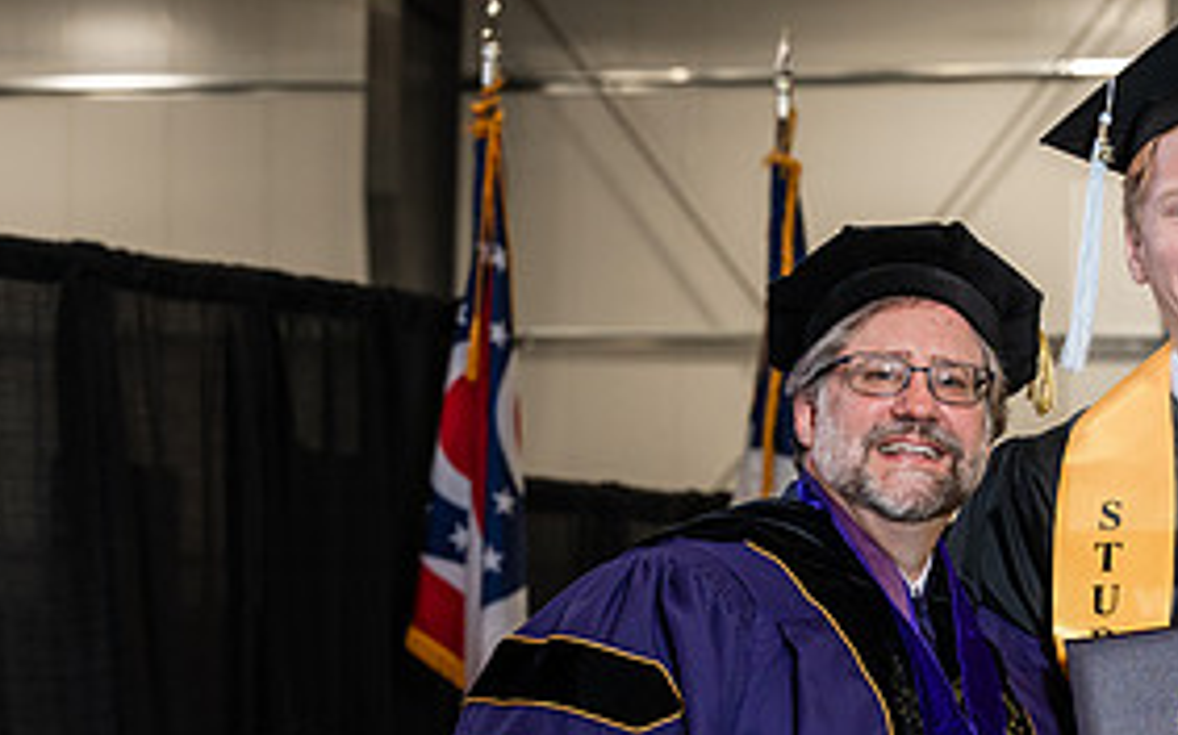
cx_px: 944
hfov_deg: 14.2
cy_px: 687
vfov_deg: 8.9
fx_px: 4717
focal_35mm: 147
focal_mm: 70
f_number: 5
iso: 1250
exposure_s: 1/200
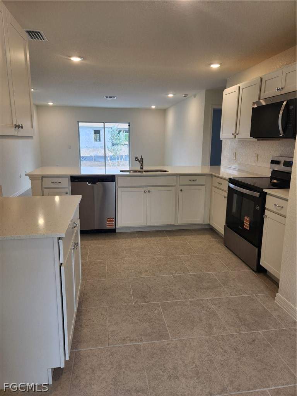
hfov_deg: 58.9
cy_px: 198
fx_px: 263
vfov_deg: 73.9
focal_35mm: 23
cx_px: 148
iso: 40
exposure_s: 1/120
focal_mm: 5.4
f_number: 1.8
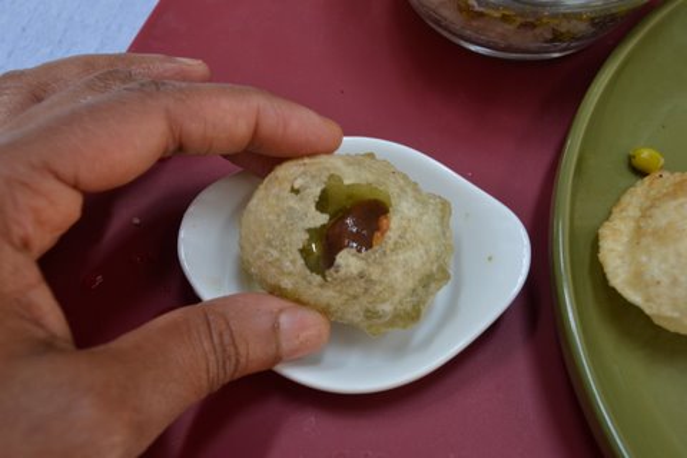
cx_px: 344
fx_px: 830
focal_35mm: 44
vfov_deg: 30.8
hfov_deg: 45.0
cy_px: 229
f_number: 6.3
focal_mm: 29
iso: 400
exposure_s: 1/60
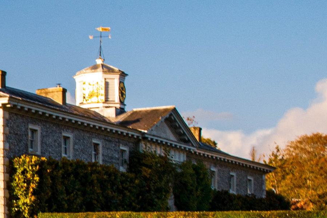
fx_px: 1480
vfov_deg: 8.4
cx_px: -352
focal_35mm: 163
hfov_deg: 11.3
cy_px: 238
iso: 320
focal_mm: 38
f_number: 22
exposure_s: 1/40
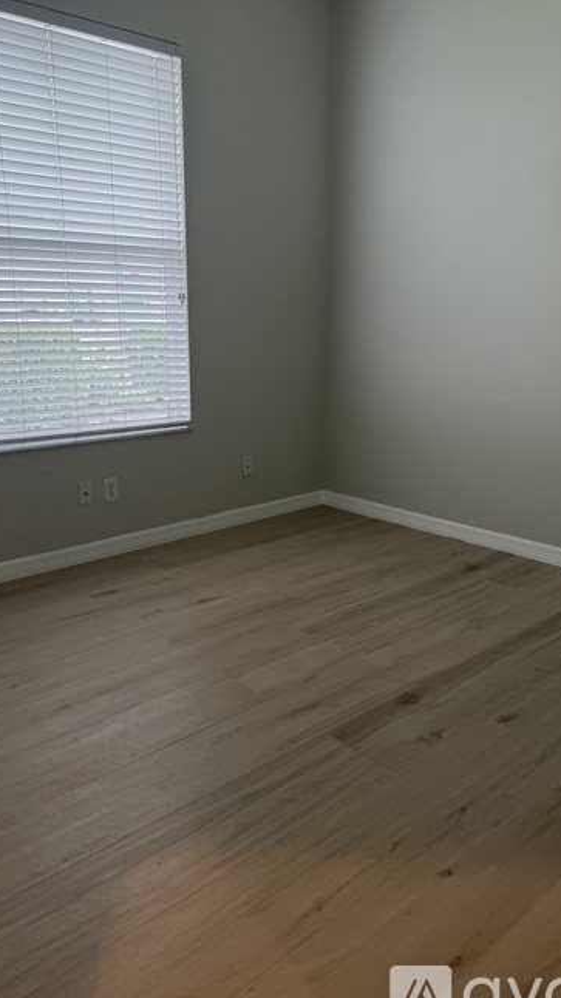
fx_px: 715
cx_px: 253
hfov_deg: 42.8
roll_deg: -0.1
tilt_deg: -12.2
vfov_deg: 69.9
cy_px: 512
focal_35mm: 27
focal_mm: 6.76
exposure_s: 1/120
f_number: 1.78
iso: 80
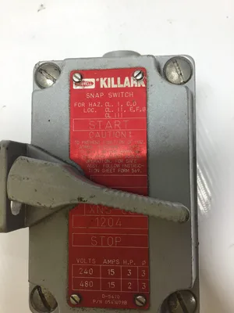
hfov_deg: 45.4
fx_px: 279
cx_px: 117
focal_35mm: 31
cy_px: 156
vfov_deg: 58.4
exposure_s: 1/120
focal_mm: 3.3
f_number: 2.4
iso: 40
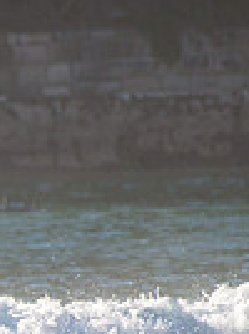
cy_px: 392
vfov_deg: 0.8
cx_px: -228
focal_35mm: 2556
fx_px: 24593
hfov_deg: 0.6
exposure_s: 1/2000
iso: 320
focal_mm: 500
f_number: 5.6
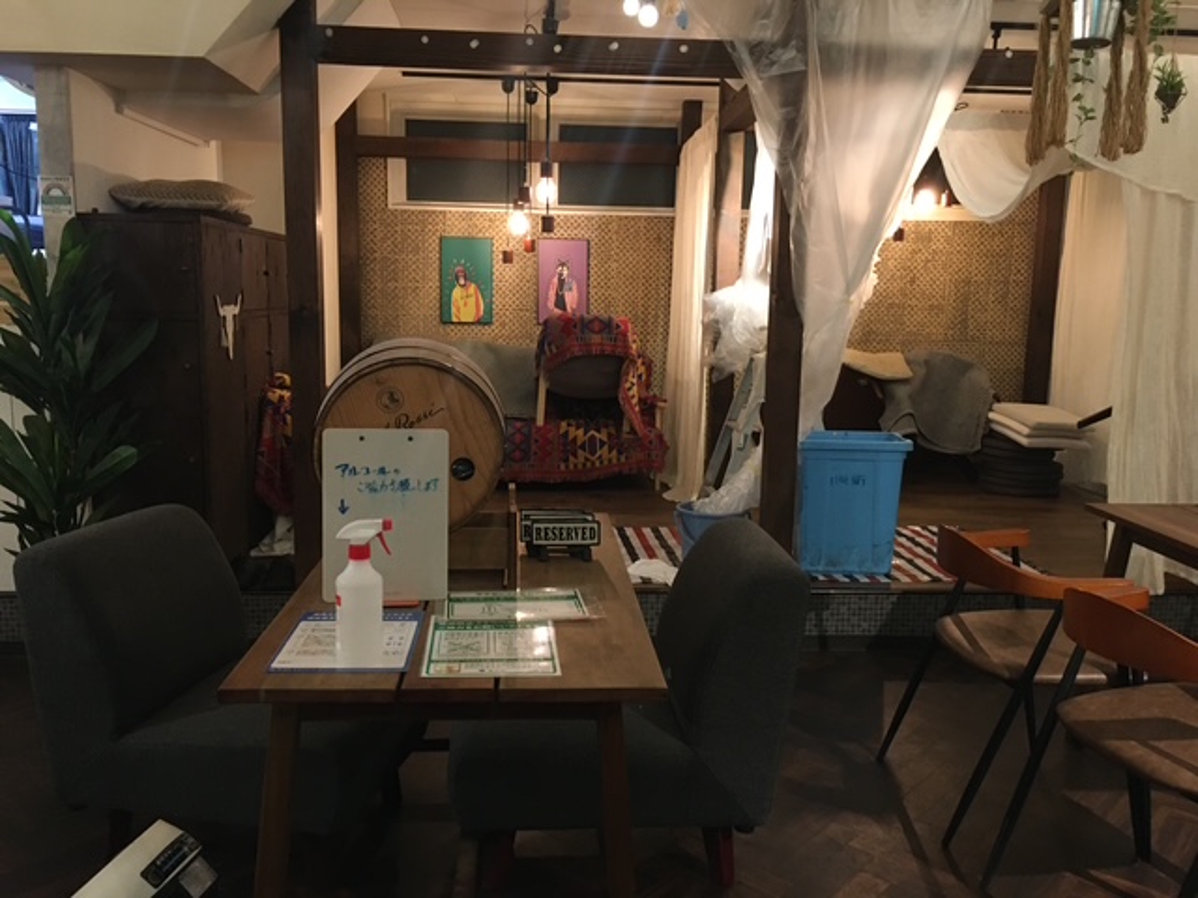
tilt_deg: -8.7
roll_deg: -1.5
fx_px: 1004
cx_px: 599
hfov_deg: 61.7
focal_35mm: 29
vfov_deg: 48.2
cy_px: 449
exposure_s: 1/17
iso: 200
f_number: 2.2
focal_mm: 4.15
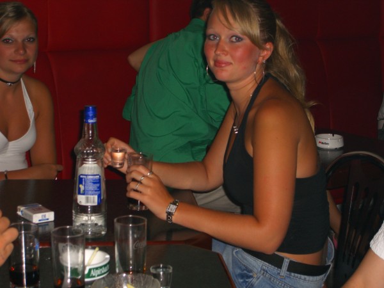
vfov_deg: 18.4
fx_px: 887
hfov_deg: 24.4
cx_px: 192
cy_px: 144
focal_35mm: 80
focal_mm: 16.6
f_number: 4.4
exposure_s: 1/60
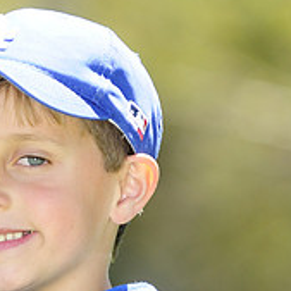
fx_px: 7466
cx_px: 8
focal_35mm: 785
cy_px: 363
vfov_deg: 2.2
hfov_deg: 2.2
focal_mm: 180
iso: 200
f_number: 4
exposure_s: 1/500
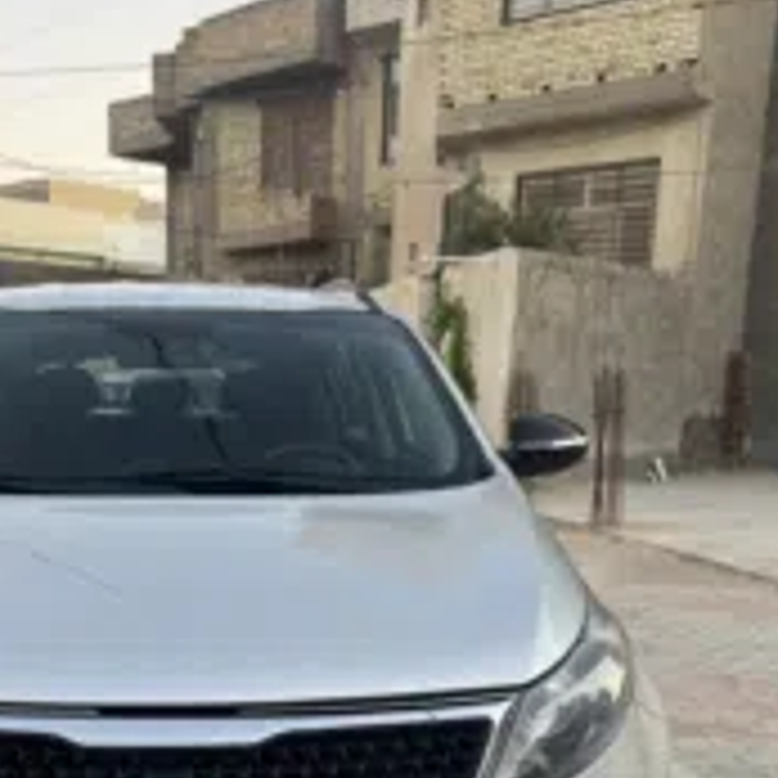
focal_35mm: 49
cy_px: 747
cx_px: 184
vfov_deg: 32.4
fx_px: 1246
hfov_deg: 33.9
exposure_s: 1/50
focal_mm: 6.76
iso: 250
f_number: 1.78
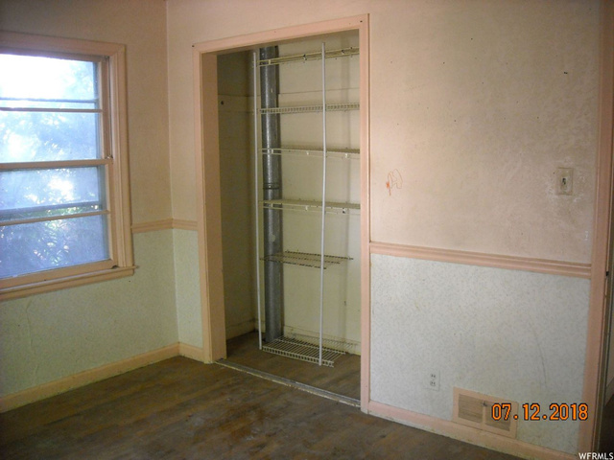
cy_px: 230
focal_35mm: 35
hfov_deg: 52.6
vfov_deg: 40.7
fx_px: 621
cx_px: 307
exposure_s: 1/12
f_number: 2.8
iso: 400
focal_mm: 5.7
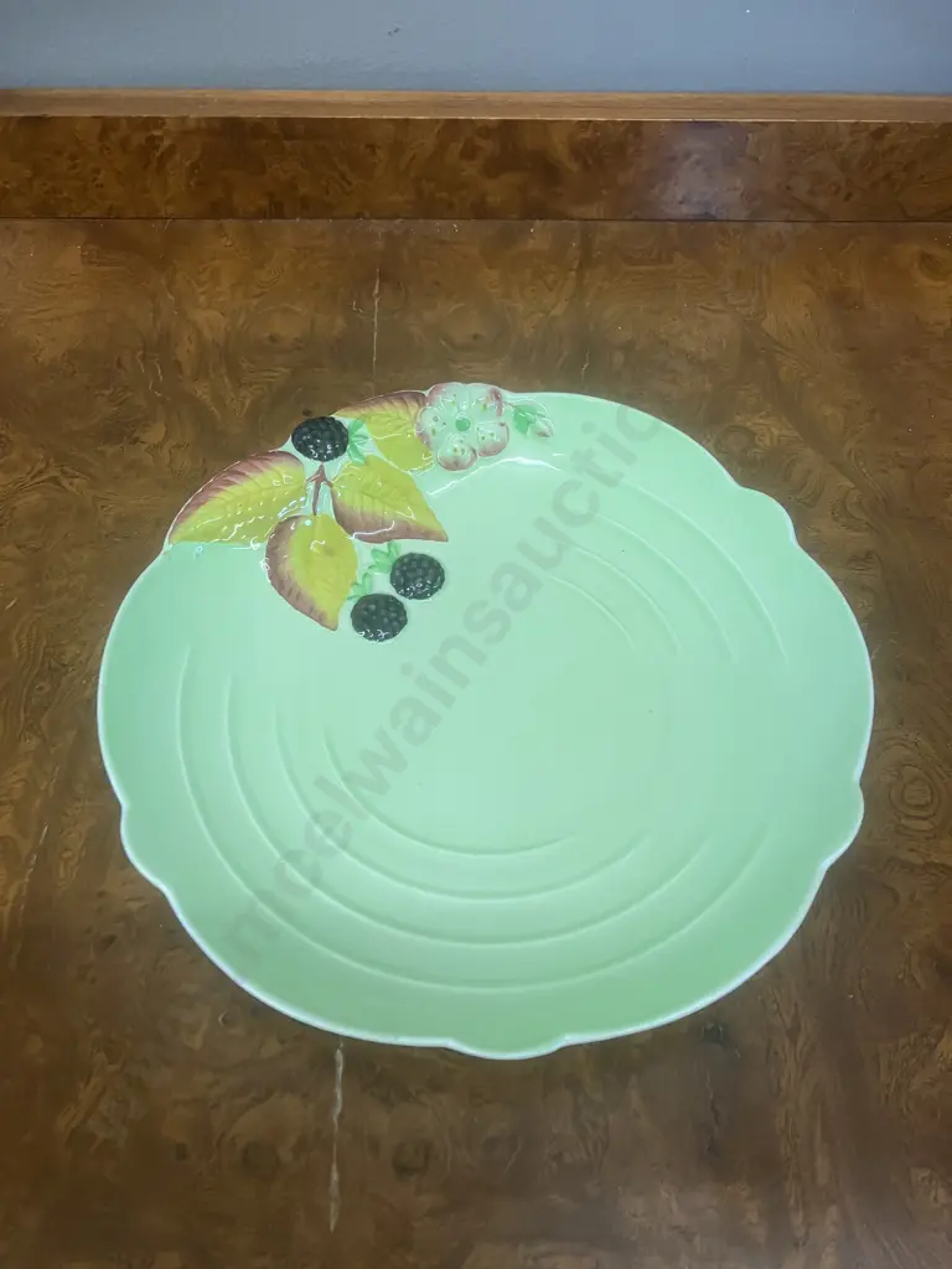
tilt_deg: -56.7
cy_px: 634
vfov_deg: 63.4
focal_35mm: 28
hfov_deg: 49.7
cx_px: 476
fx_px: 1027
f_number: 1.8
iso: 125
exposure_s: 1/50
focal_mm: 3.99
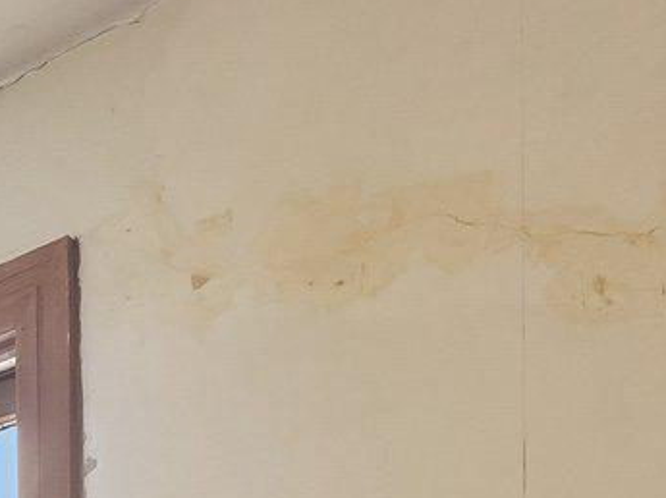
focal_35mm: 80
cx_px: -566
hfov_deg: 18.5
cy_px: 1070
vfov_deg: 14.4
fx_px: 1538
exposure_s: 1/30
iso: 1250
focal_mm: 14
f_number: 8
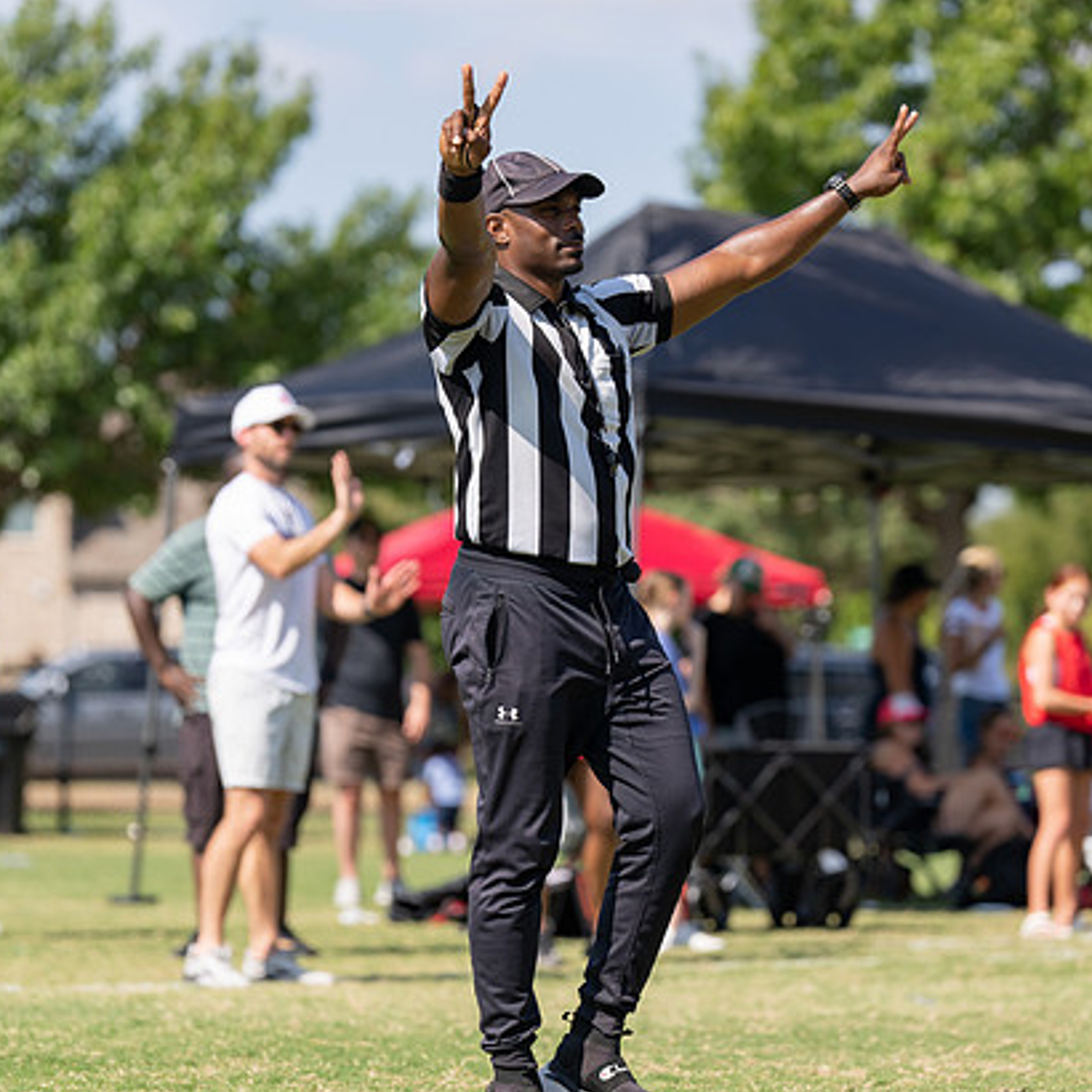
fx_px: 6032
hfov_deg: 10.3
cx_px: 546
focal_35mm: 169
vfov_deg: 10.3
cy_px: 549
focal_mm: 131
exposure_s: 1/1600
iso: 100
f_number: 2.8
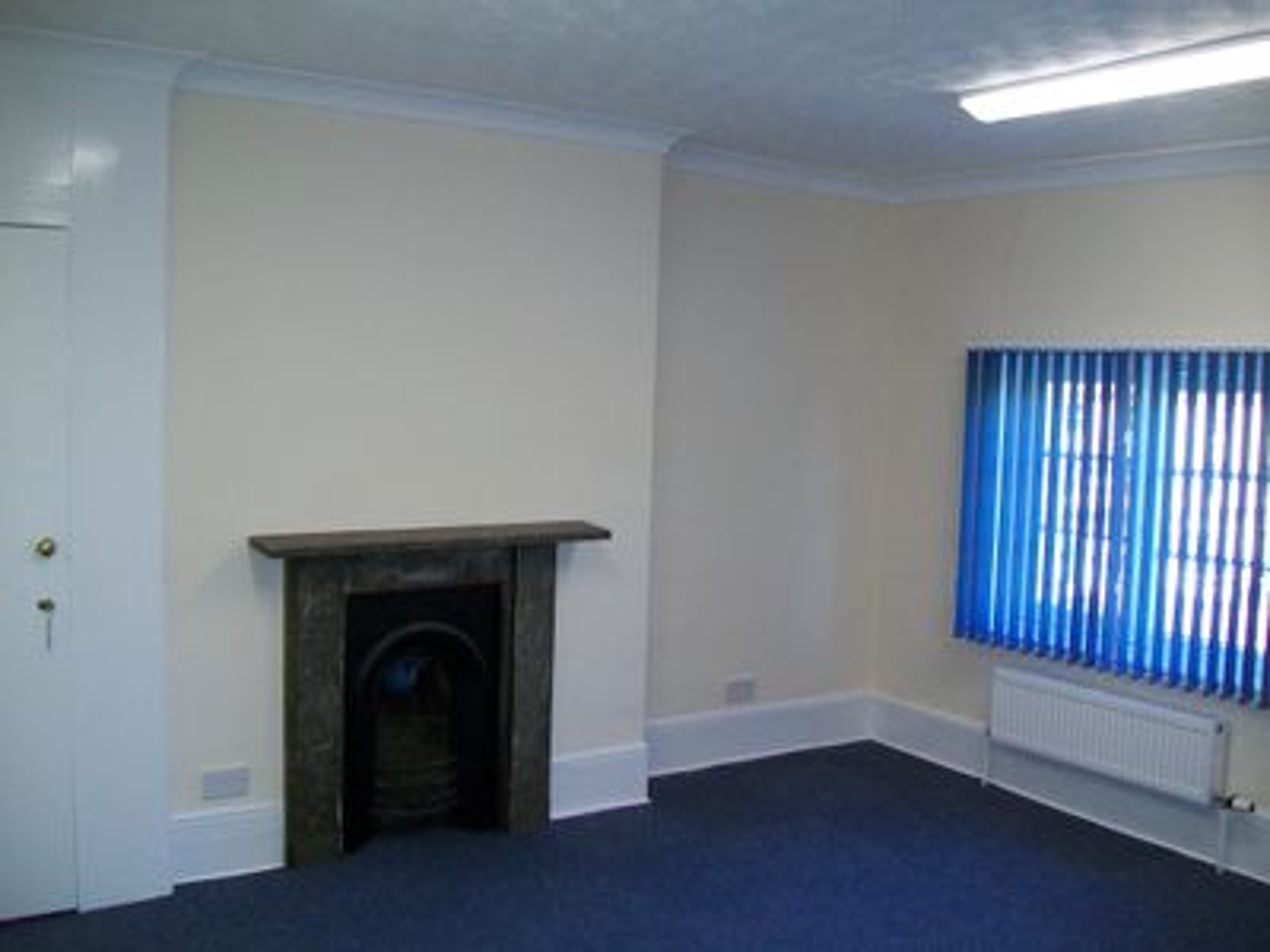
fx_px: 1247
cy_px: 476
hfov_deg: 54.0
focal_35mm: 34
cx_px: 635
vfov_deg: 41.8
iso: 160
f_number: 2.7
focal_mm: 6.1
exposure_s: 1/60
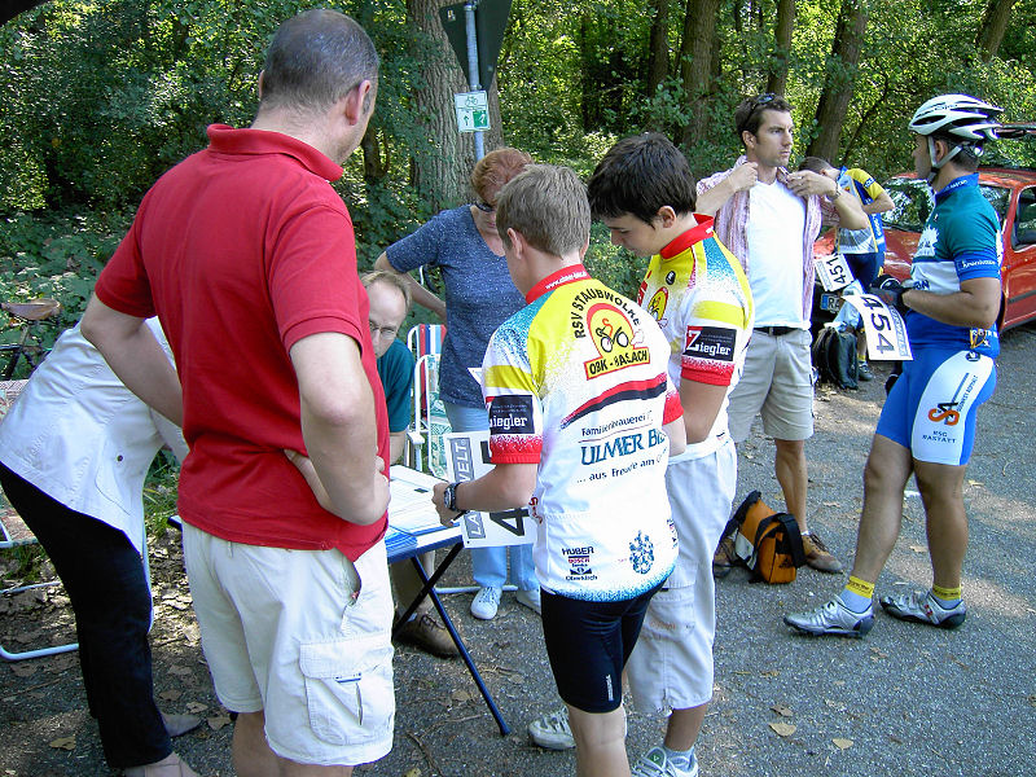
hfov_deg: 52.6
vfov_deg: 40.7
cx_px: 518
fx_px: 1047
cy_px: 388
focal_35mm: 35
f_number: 3.5
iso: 100
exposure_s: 1/80
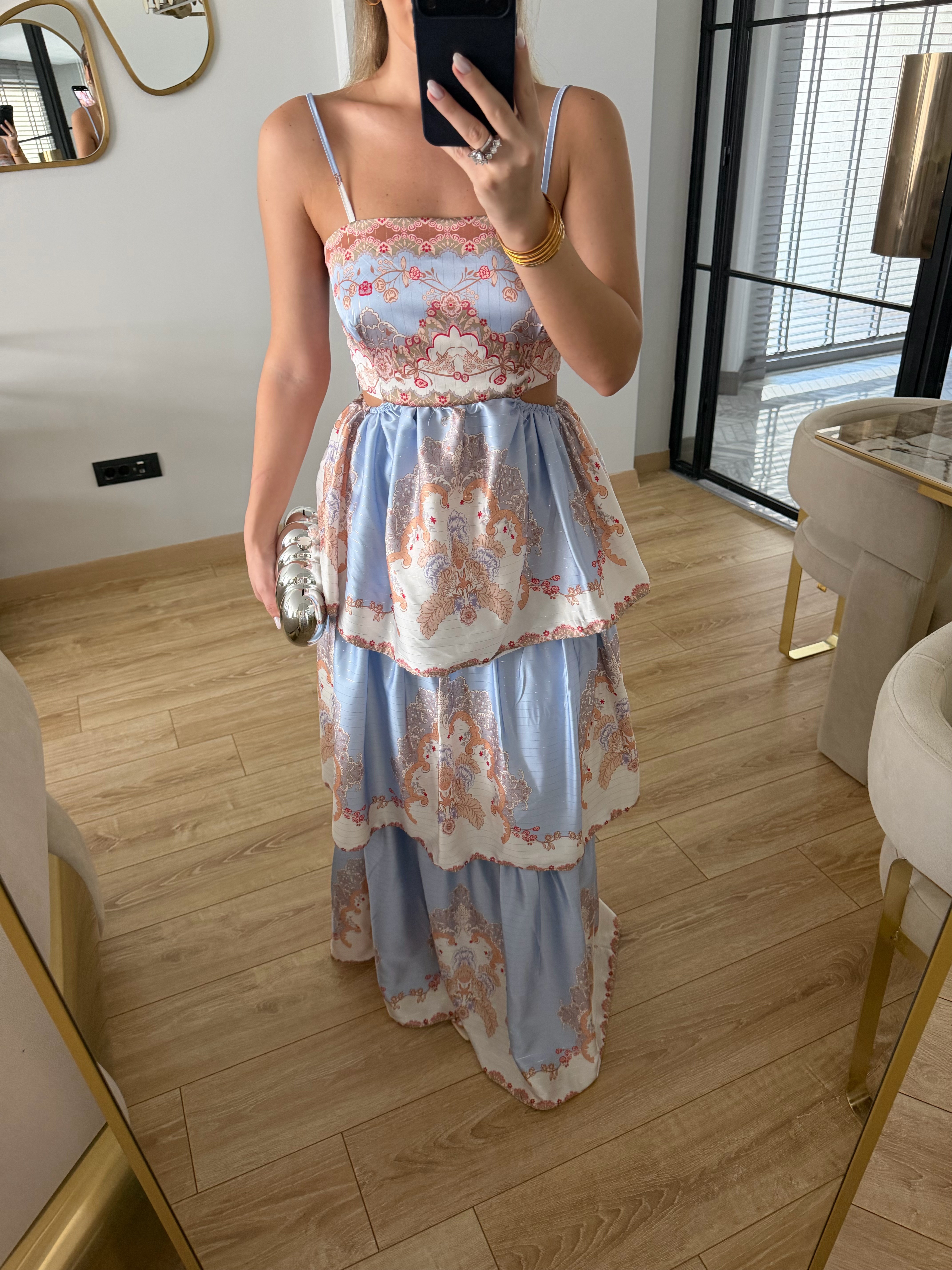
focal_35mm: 24
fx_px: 880
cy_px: 635
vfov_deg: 71.6
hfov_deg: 56.8
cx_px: 476
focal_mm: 6.76
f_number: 1.78
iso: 320
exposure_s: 1/60
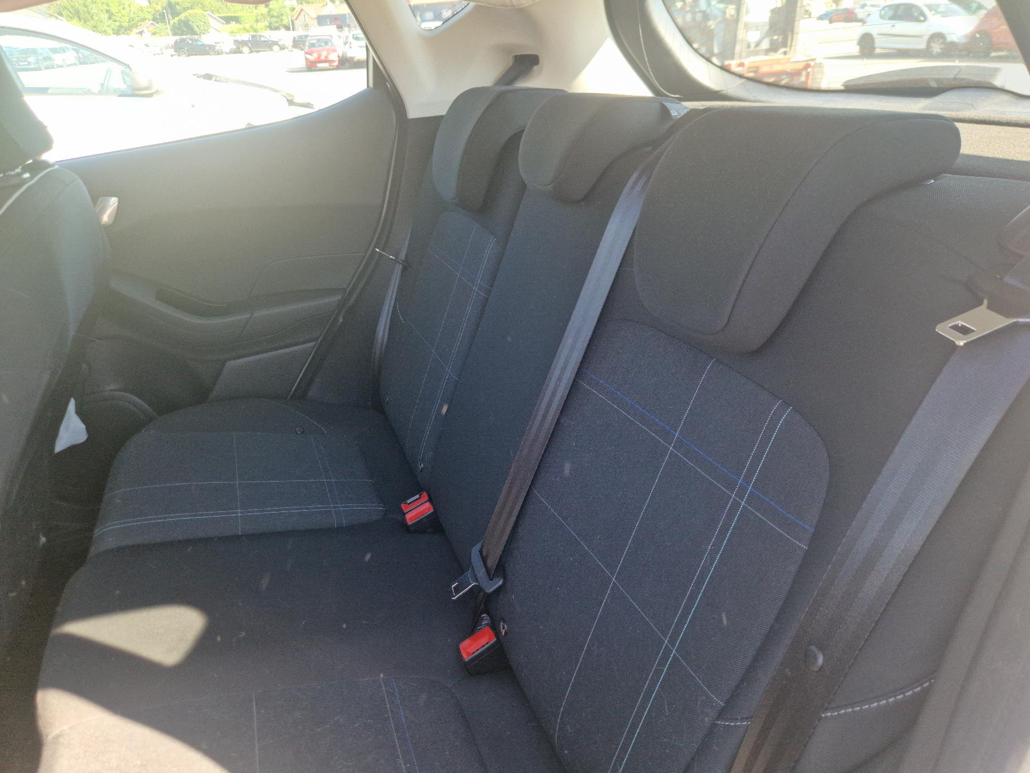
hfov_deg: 73.9
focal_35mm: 23
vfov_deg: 58.9
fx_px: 684
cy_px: 386
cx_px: 515
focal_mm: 5.4
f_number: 1.8
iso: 50
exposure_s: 1/100
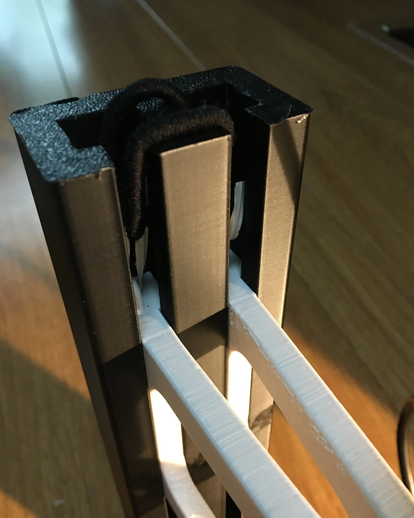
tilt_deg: -41.5
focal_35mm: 31
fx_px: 475
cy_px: 265
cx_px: 210
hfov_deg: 47.1
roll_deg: +1.8
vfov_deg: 57.2
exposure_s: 1/15
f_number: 2.2
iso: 250
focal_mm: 4.15
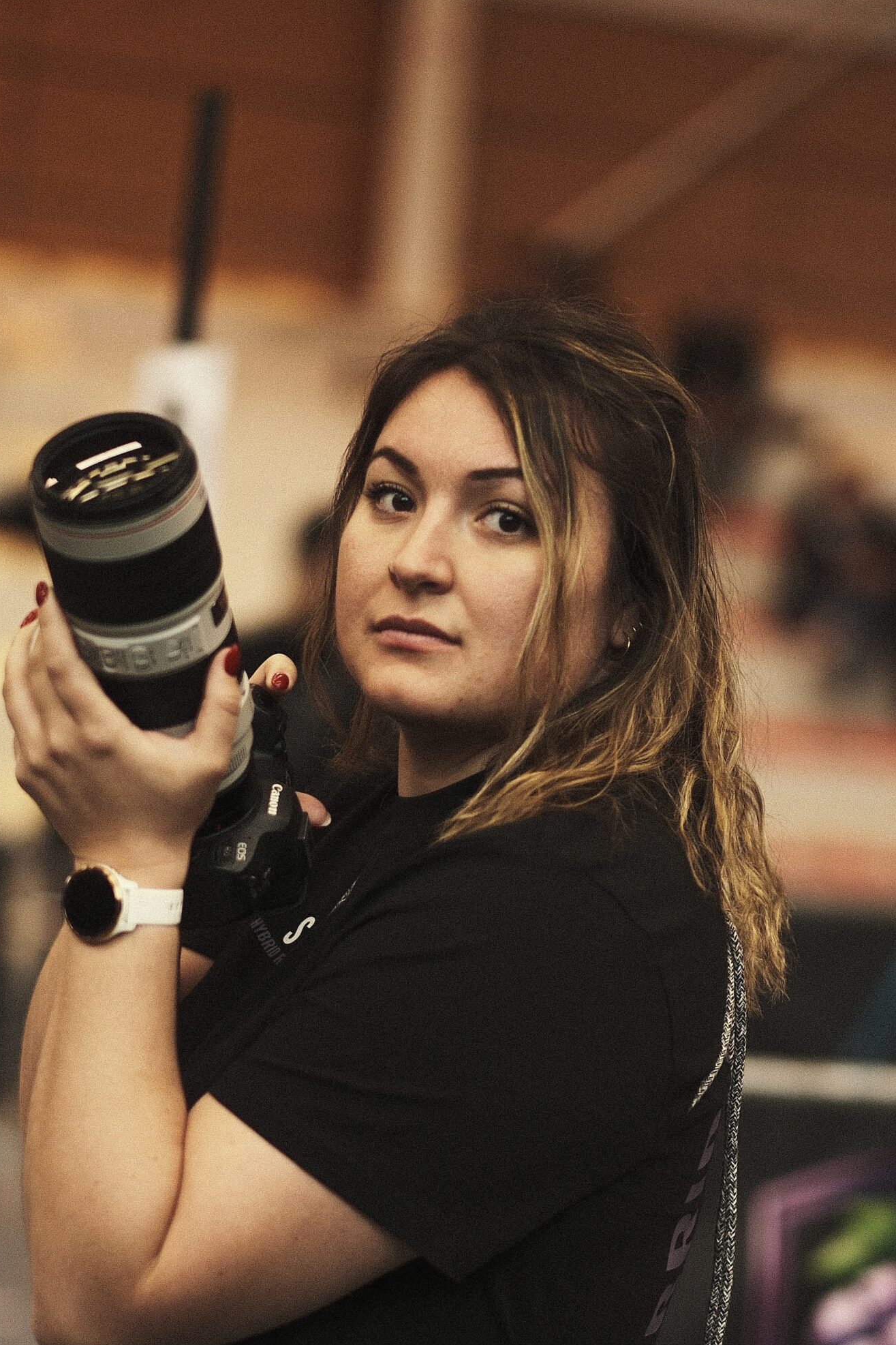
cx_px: 399
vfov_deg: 18.7
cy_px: 826
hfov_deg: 12.6
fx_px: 4070
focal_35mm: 109
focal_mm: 56
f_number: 1.2
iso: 1250
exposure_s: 1/1000
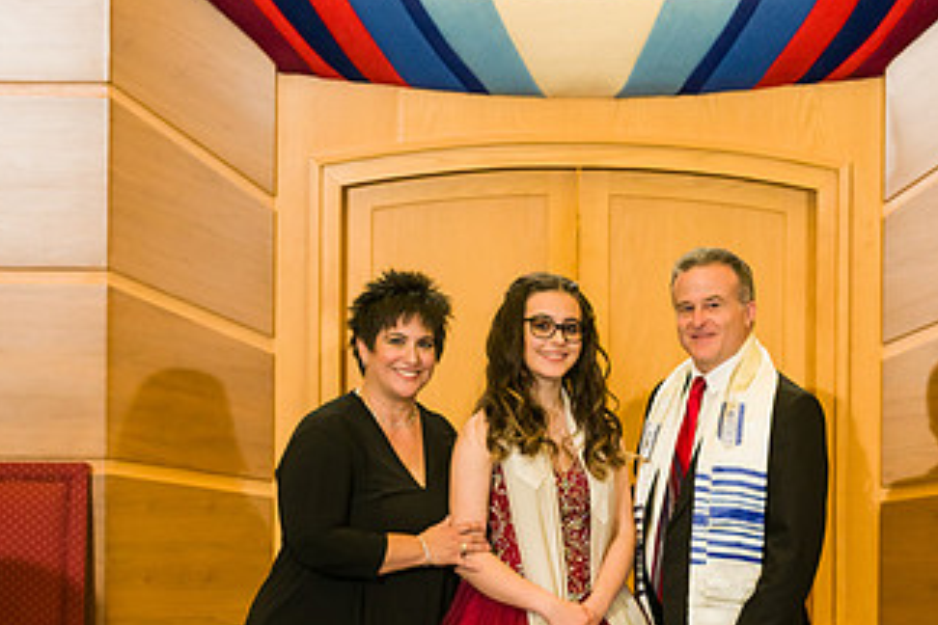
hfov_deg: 10.9
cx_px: 565
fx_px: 4898
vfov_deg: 7.3
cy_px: 265
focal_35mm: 188
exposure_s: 1/200
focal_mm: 105
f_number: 5.6
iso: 640
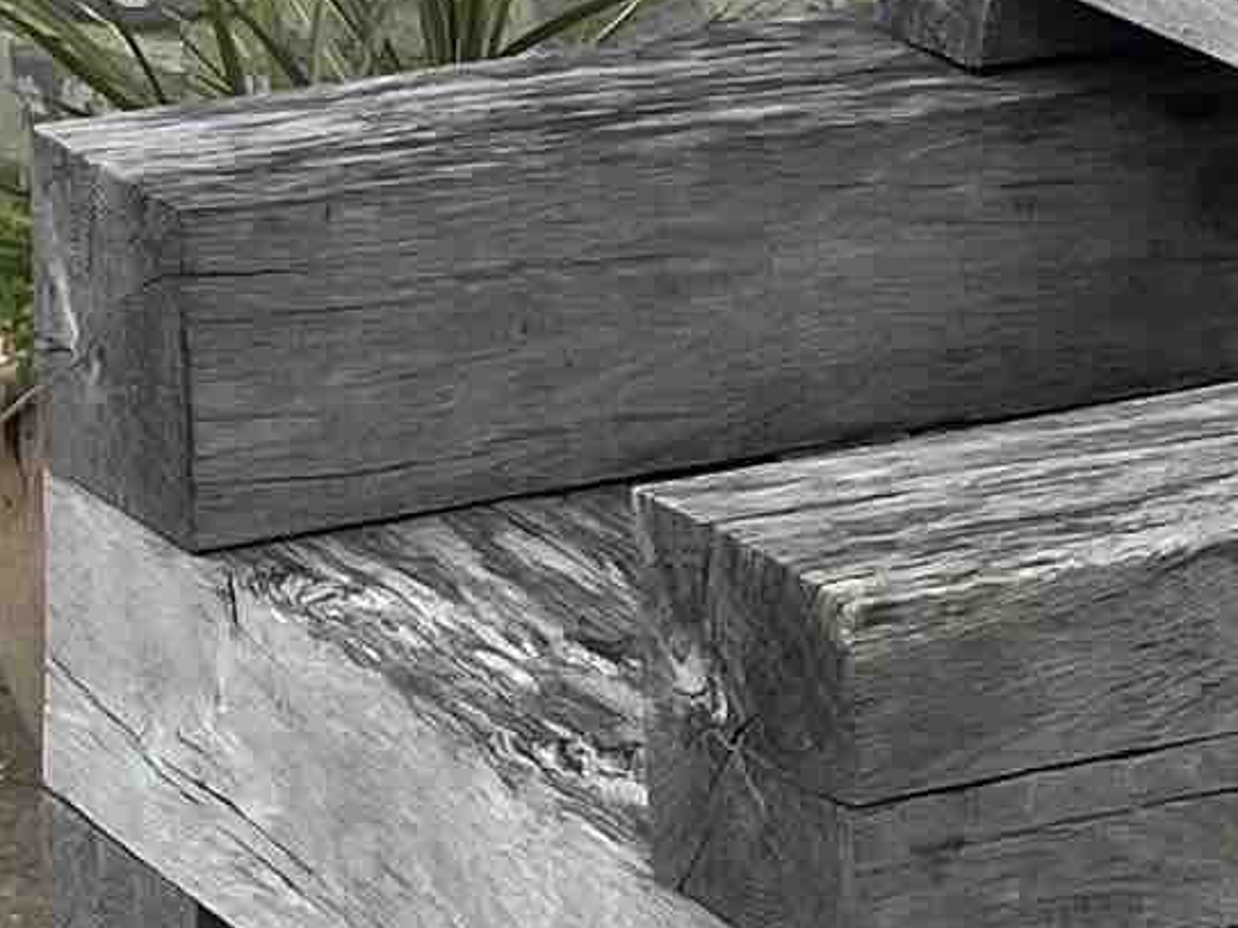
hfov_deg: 9.3
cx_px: -495
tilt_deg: +4.1
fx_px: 7437
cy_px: -2187
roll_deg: -2.3
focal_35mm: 208
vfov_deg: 6.3
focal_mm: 3.99
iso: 32
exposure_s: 1/546
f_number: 1.8
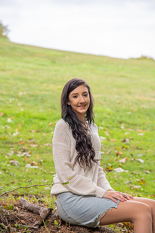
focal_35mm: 120
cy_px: 116
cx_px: 78
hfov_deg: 11.4
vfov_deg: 17.1
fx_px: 775
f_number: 5
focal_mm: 120
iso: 400
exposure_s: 1/400
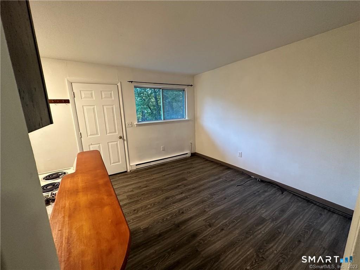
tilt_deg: -10.9
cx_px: 180
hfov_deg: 102.1
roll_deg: +1.9
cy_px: 135
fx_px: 146
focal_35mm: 14
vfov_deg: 85.7
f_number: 2.2
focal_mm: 2.22
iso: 320
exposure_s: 1/60
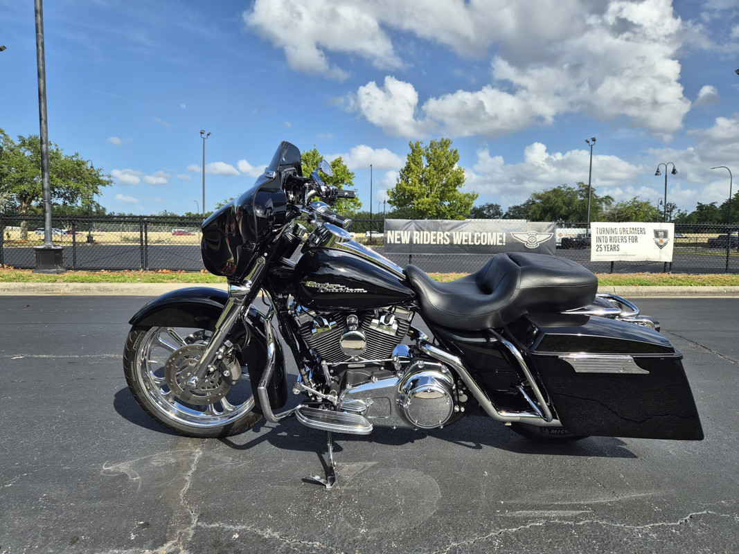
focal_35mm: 23
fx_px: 491
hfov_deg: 73.9
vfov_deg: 58.9
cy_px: 277
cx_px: 370
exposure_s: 1/5104
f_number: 1.8
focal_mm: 5.4
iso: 80
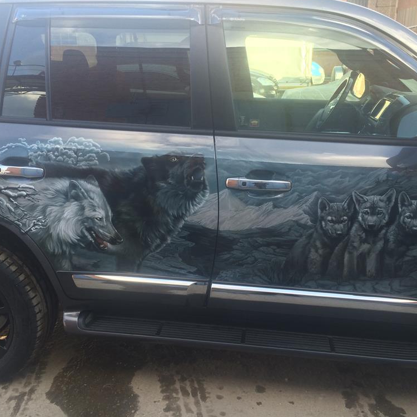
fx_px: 477
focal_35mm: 35
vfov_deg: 47.2
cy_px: 207
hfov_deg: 47.2
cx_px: 196
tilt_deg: -18.0
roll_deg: +1.5
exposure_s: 1/120
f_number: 2.2
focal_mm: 4.15
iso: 32
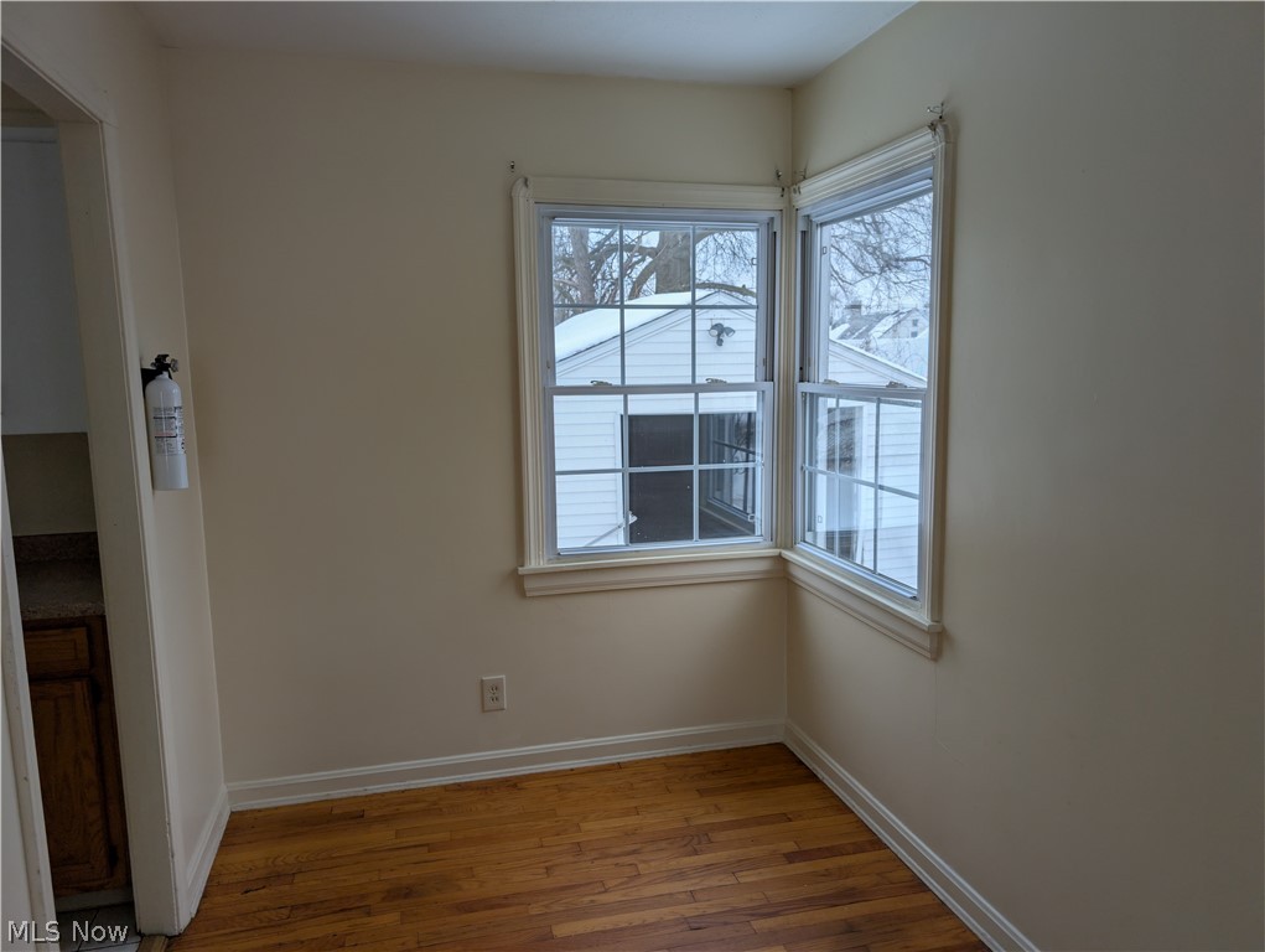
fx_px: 878
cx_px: 632
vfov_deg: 56.9
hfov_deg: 71.5
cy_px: 476
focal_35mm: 24
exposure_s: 1/915
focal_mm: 6.9
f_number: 1.68
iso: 90
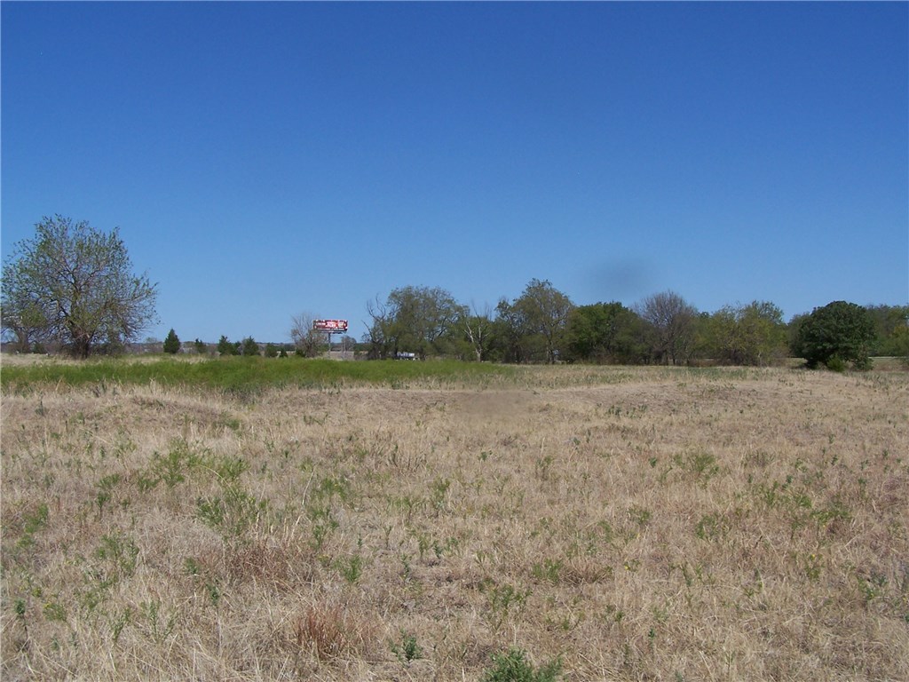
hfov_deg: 49.0
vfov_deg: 37.7
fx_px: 998
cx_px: 454
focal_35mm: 38
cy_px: 341
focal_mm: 6.3
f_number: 5.6
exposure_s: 1/800
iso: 80
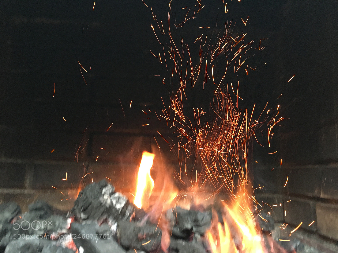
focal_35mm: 29
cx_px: 169
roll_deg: -0.7
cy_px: 126
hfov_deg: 61.7
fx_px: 283
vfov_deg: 48.2
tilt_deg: +5.8
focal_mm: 4.15
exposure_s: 1/17
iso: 200
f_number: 2.2
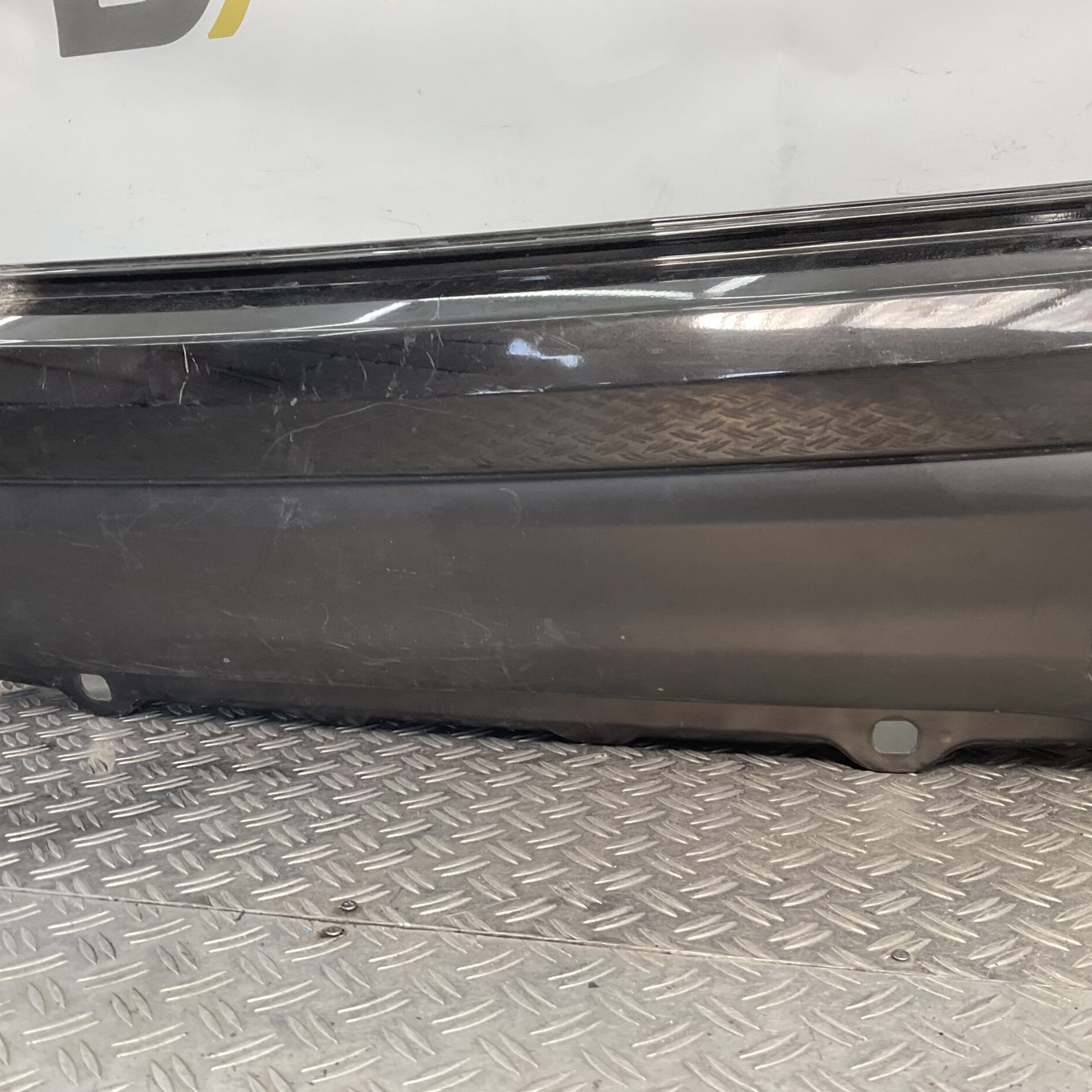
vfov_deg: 47.2
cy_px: 536
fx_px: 1249
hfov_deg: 47.0
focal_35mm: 35
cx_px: 445
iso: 32
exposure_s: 1/120
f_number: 1.8
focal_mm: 3
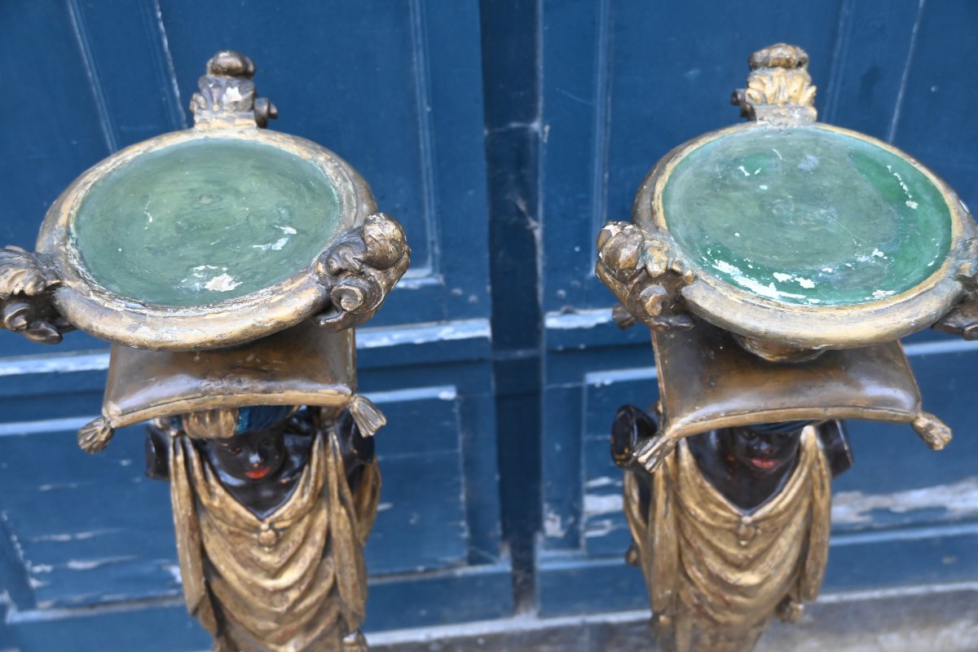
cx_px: 489
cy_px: 326
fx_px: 1100
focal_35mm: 40
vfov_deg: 33.0
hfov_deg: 47.9
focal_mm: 27
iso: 400
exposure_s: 1/160
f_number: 3.8
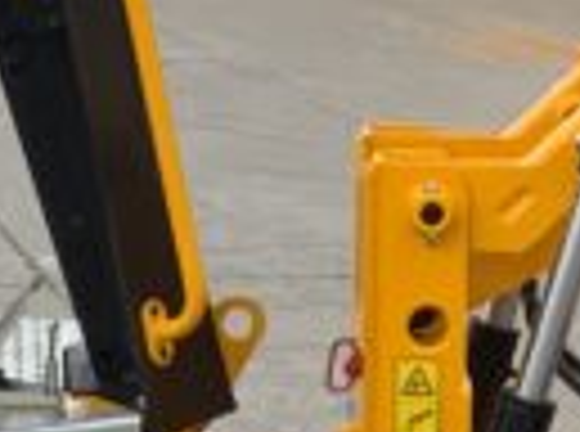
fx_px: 3860
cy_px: -189
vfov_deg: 6.3
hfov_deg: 8.5
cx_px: 593
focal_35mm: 231
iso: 16
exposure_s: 1/478
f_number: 1.8
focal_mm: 3
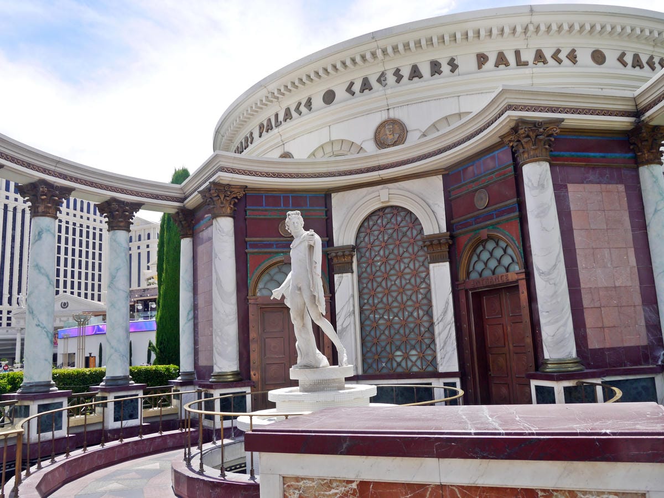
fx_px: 537
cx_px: 332
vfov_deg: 49.7
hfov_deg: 63.4
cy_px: 249
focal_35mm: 28
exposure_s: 1/400
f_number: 7.1
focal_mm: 14
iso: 160
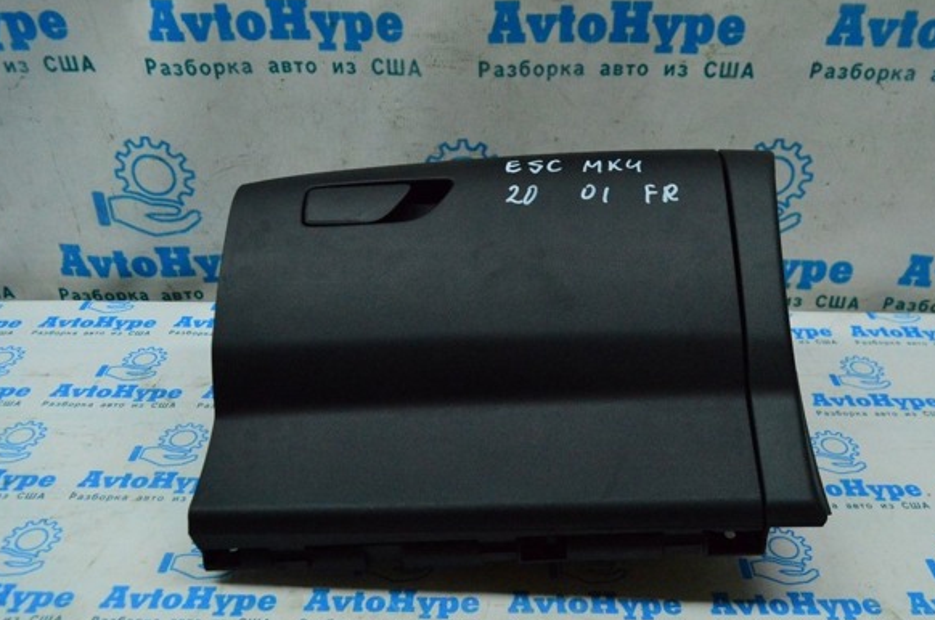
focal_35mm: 33
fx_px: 856
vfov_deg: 39.8
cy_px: 328
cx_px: 495
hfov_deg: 57.3
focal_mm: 20
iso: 6400
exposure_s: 1/800
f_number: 6.3
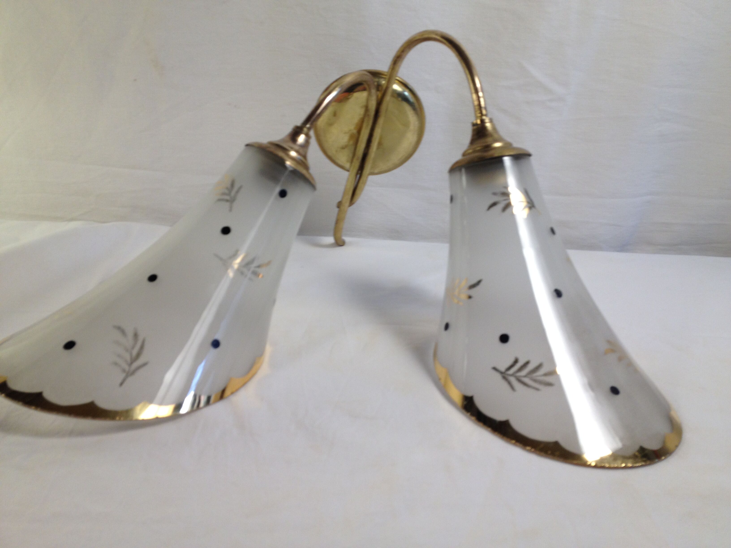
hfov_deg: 52.6
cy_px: 274
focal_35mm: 35
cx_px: 366
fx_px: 739
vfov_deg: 40.7
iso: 50
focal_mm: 4.28
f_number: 2.4
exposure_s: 1/24
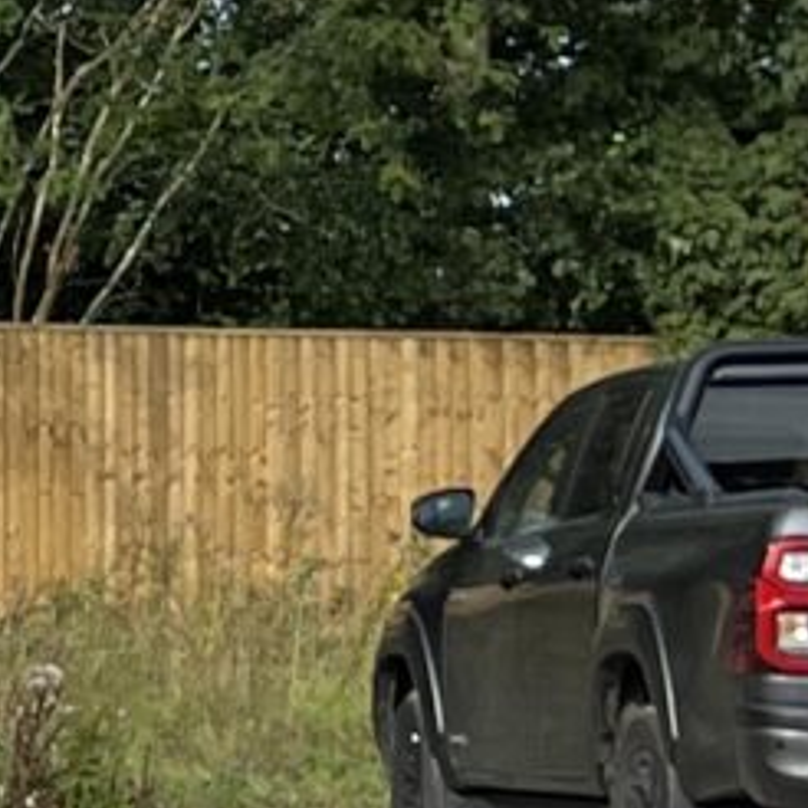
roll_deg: -0.9
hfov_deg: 6.6
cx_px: -1655
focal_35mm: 239
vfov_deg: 7.3
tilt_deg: +3.7
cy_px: 128
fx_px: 6312
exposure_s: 1/2695
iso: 50
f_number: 1.5
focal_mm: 5.7
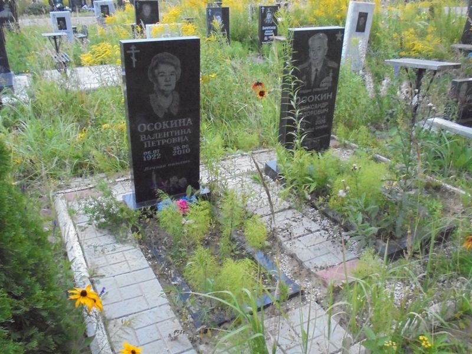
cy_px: 177
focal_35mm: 29
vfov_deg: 48.2
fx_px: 395
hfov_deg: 61.7
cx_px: 236
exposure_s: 1/80
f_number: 3.7
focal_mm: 5.3
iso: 800
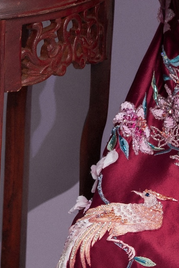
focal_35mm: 247
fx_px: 1842
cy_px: 16
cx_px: 227
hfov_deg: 5.5
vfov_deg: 8.3
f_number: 6.3
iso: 200
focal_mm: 55
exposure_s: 1/160
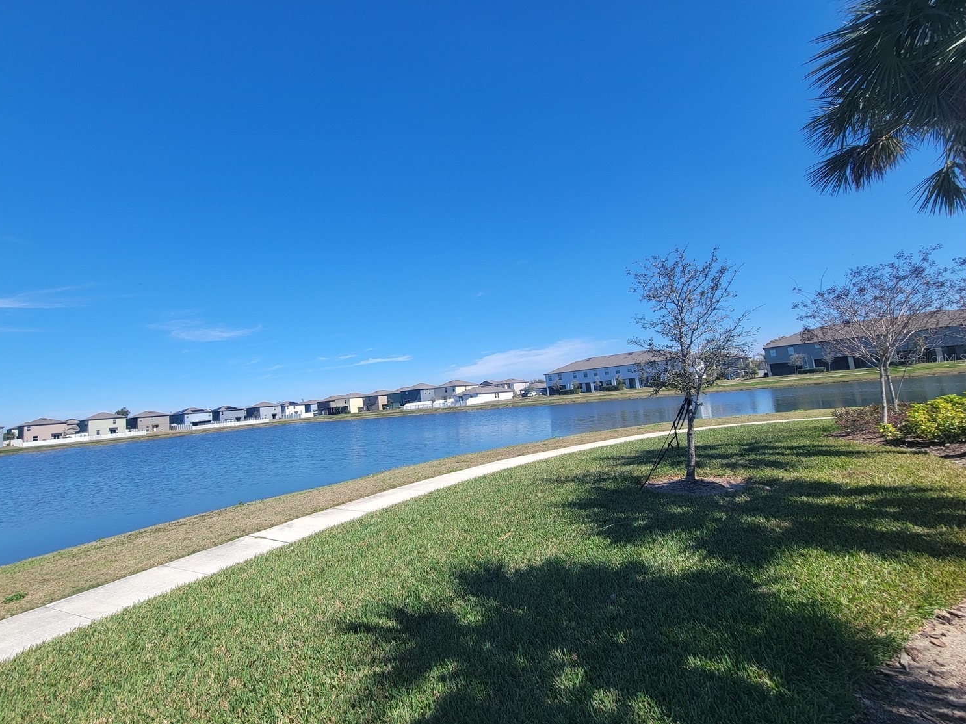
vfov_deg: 85.7
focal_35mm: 14
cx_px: 450
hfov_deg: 101.9
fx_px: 391
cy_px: 358
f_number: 2.2
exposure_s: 1/1449
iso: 50
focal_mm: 2.2
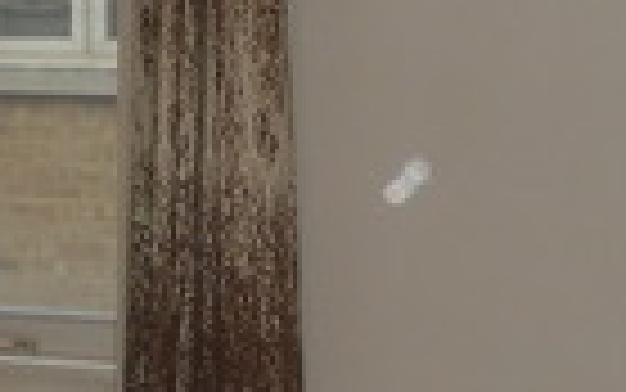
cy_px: 342
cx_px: 297
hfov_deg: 15.2
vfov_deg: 9.5
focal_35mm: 137
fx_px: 2338
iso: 160
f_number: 3.9
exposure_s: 1/30
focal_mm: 5
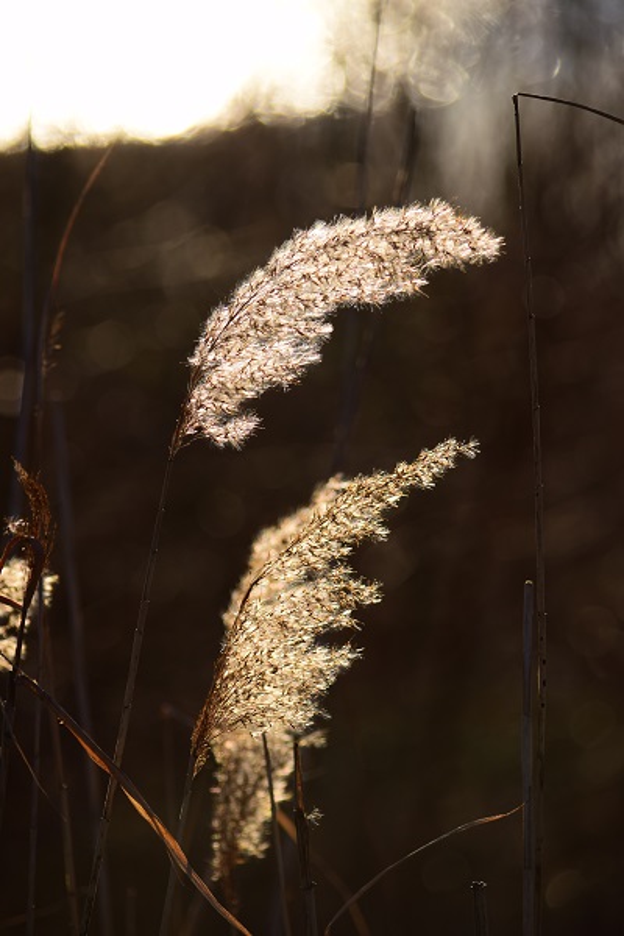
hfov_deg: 6.5
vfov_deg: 9.8
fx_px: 5460
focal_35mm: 210
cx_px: 312
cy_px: 468
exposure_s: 1/640
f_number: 4.8
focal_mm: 140
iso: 100
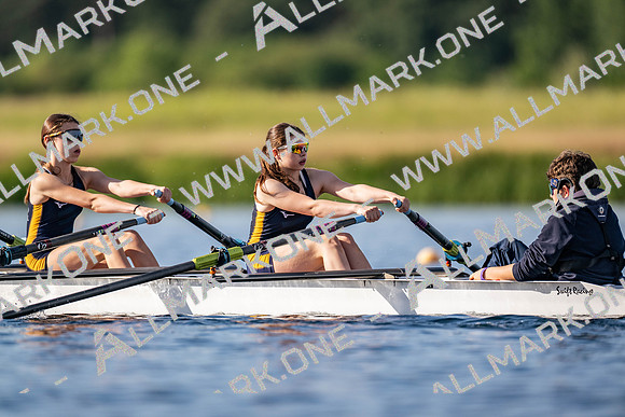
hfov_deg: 3.4
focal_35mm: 600
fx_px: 10419
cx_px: 312
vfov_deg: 2.3
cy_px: 208
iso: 250
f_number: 4
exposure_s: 1/2500
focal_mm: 600
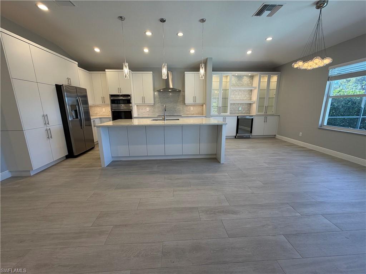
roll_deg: +0.9
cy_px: 137
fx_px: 148
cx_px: 183
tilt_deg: -12.2
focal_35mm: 14
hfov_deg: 102.1
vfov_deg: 85.7
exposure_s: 1/120
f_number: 2.2
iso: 125
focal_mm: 2.22
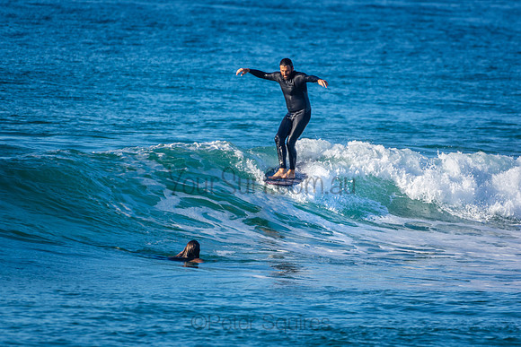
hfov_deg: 2.7
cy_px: 174
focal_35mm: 750
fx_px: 10856
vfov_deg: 1.8
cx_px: 260
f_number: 5.6
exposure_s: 1/1250
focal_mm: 500
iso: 280
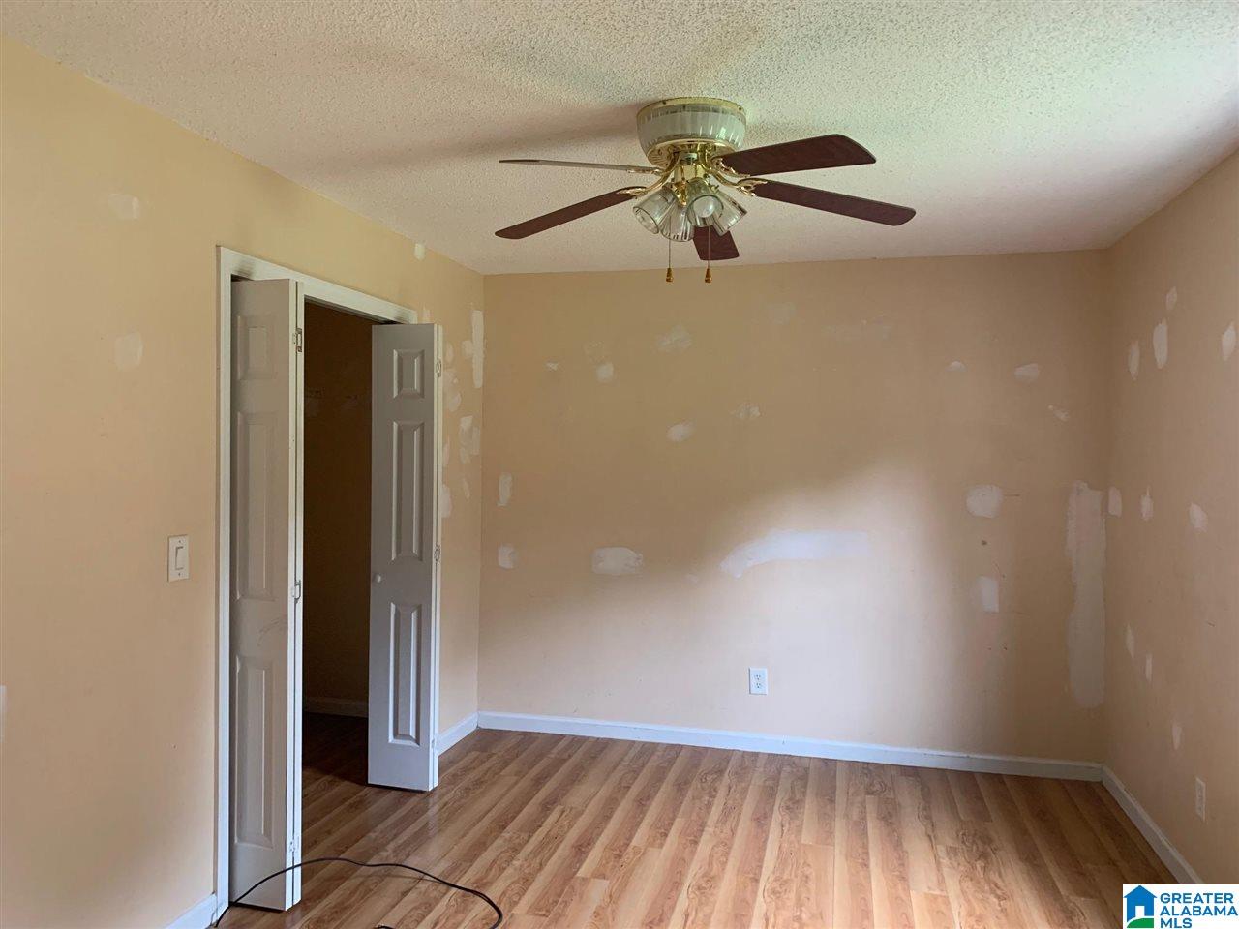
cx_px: 620
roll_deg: -0.5
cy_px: 464
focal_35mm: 26
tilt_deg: -0.5
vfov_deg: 53.1
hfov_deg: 67.3
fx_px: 931
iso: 250
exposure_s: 1/60
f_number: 1.8
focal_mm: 4.25
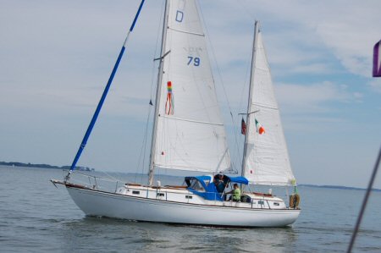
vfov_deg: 23.7
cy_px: 126
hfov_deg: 35.1
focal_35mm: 57
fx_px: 603
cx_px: 190
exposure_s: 1/1600
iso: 200
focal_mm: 38
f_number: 6.3
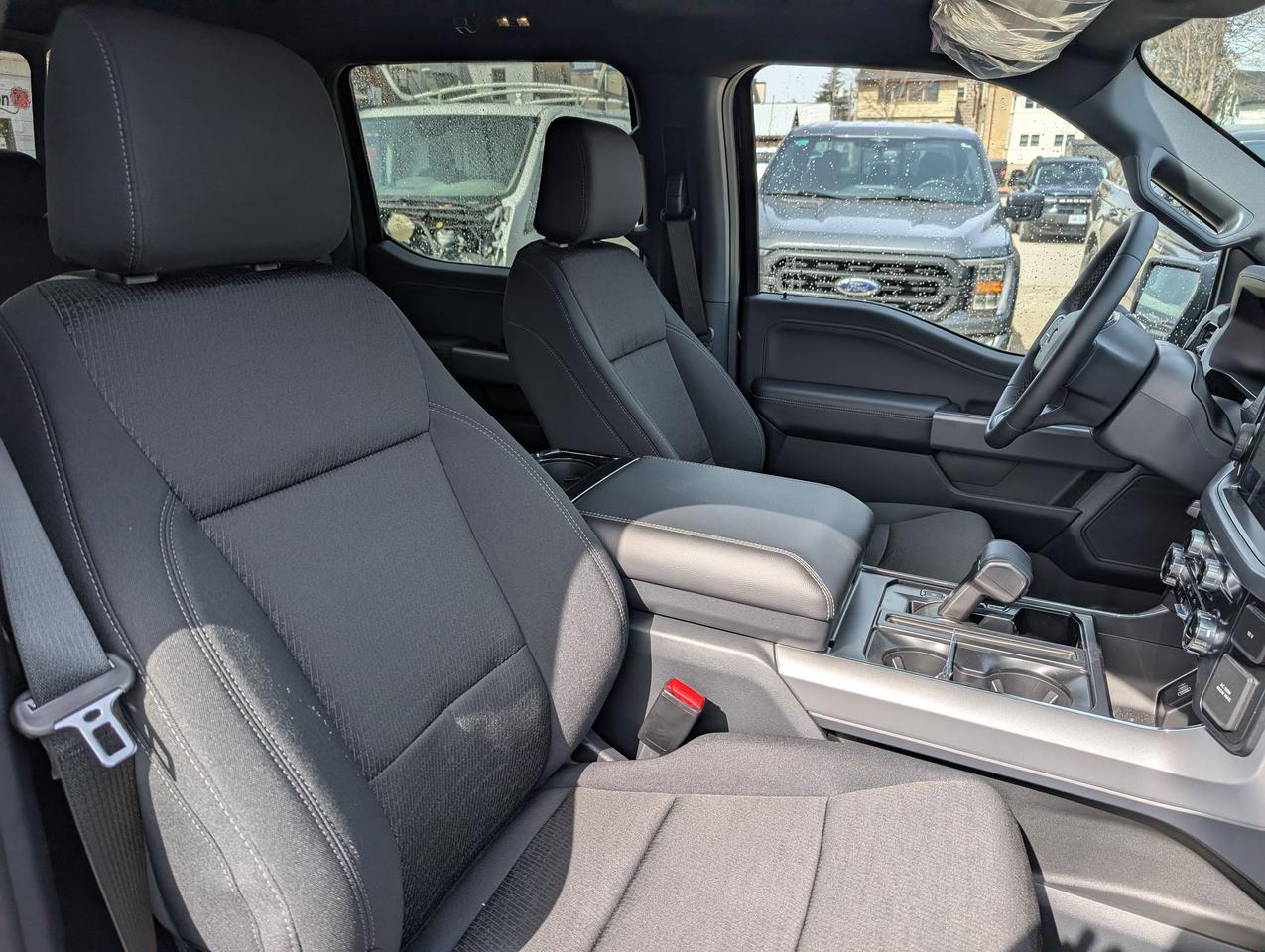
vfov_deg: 56.9
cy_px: 476
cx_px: 632
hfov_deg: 71.5
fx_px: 878
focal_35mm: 24
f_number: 1.68
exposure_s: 1/377
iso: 18
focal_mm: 6.9
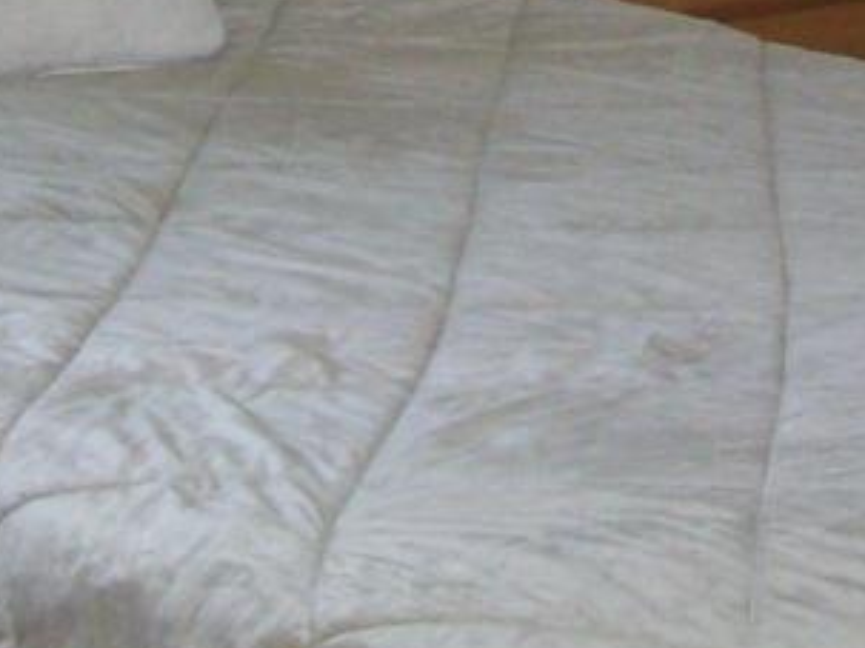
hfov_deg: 13.0
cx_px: 574
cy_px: -405
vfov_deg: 9.4
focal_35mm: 152
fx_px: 3797
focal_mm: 6
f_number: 2.7
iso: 200
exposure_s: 1/64
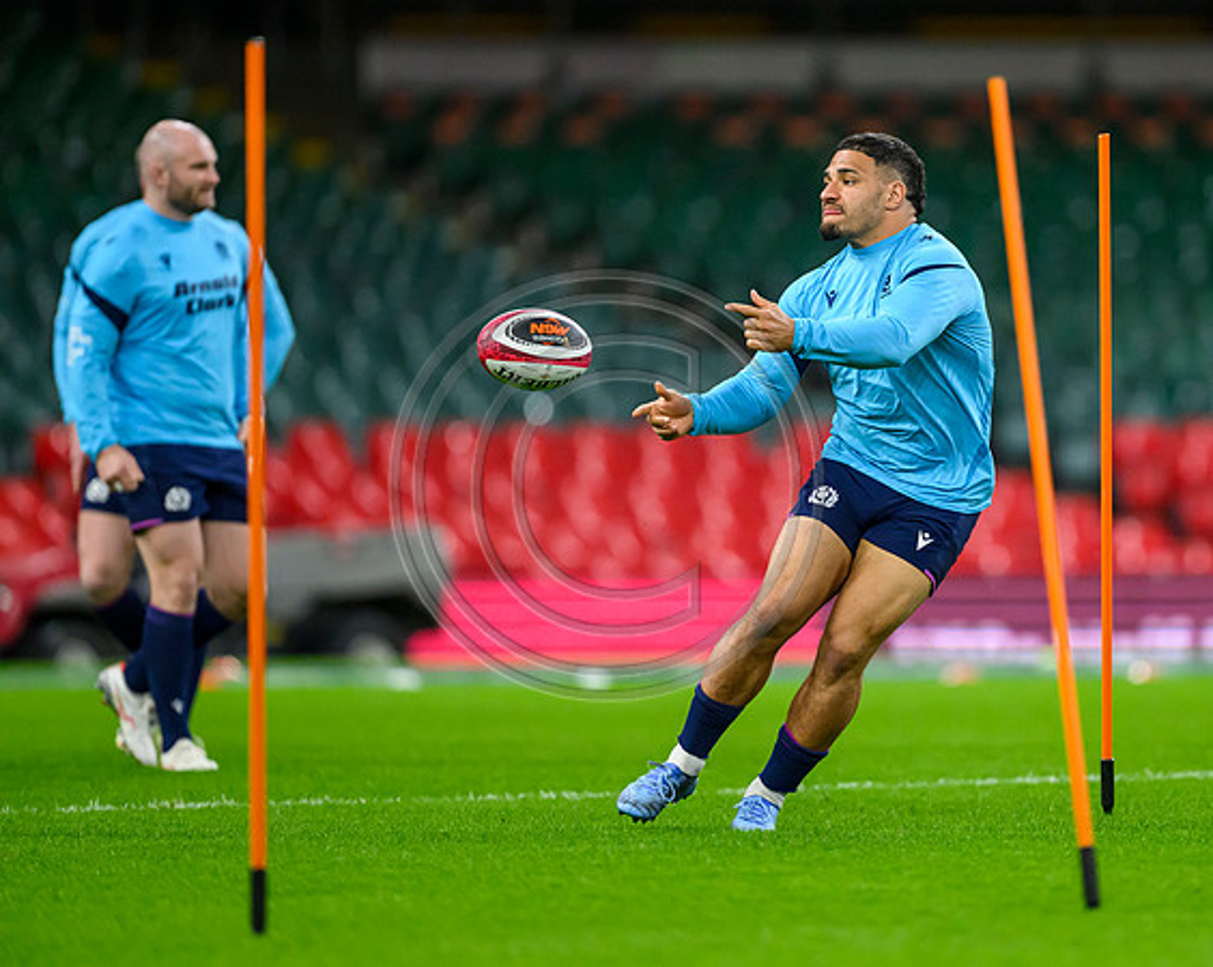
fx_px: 18836
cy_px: 439
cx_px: 848
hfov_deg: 3.7
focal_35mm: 525
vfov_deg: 2.9
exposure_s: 1/3200
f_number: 3.2
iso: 5000
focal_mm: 400
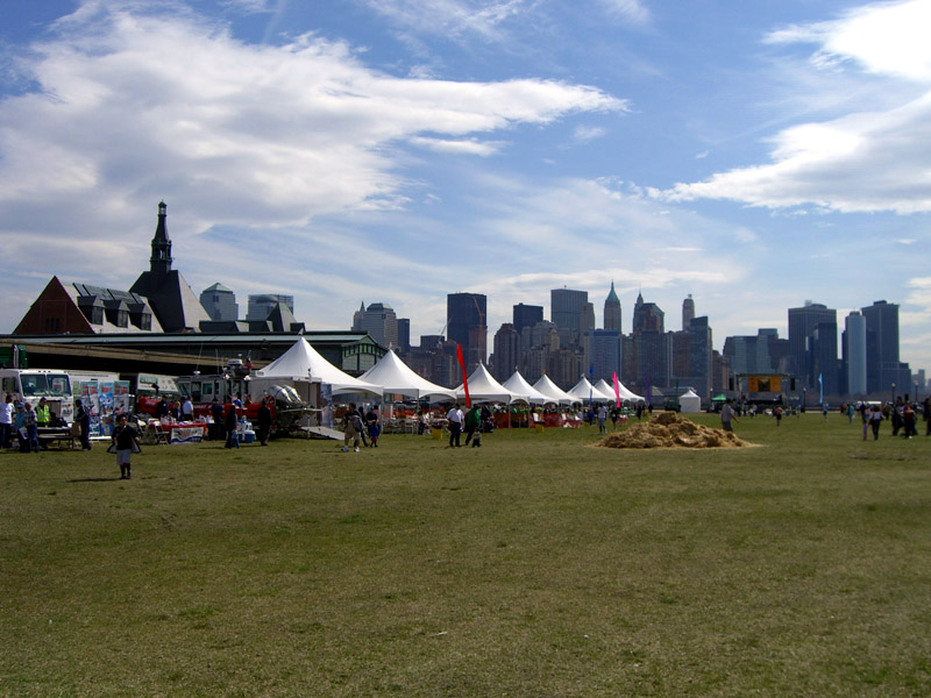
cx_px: 466
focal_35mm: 38
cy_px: 349
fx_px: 1022
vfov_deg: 37.7
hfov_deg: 49.0
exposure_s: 1/320
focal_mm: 7.9
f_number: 8
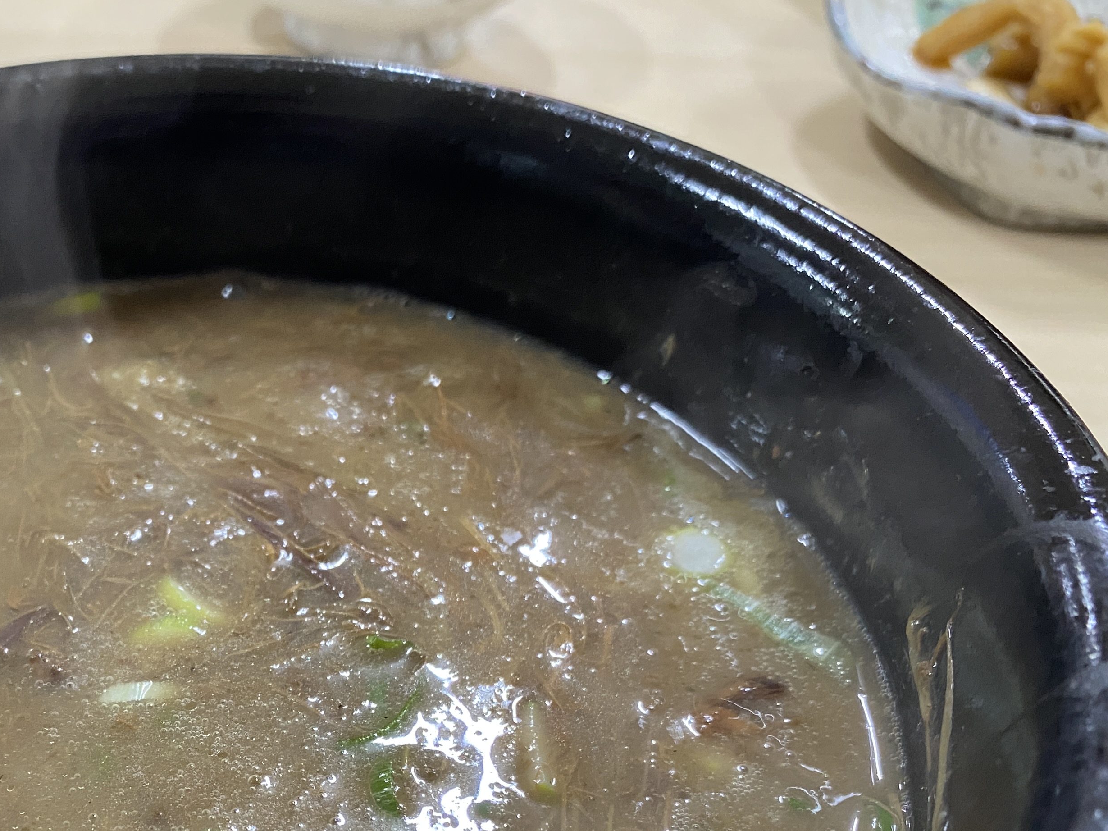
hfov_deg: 43.8
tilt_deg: -45.6
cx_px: 233
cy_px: 666
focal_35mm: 41
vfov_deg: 34.1
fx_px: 1312
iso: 250
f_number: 1.8
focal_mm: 4.25
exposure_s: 1/60
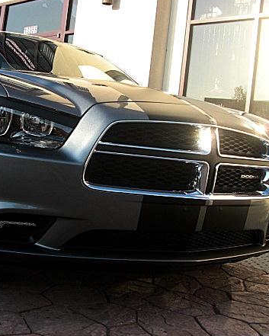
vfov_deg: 36.6
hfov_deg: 29.3
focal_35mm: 51
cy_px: 160
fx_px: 507
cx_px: 76
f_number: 2.8
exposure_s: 1/250
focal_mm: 6.3
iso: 50
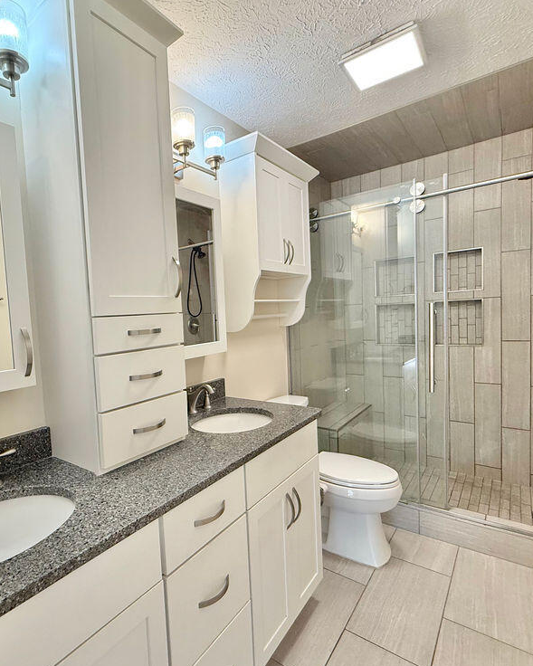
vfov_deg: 83.3
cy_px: 338
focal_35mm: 19
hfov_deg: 69.5
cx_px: 195
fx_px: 375
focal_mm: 2.22
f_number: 2.2
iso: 200
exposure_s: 1/120
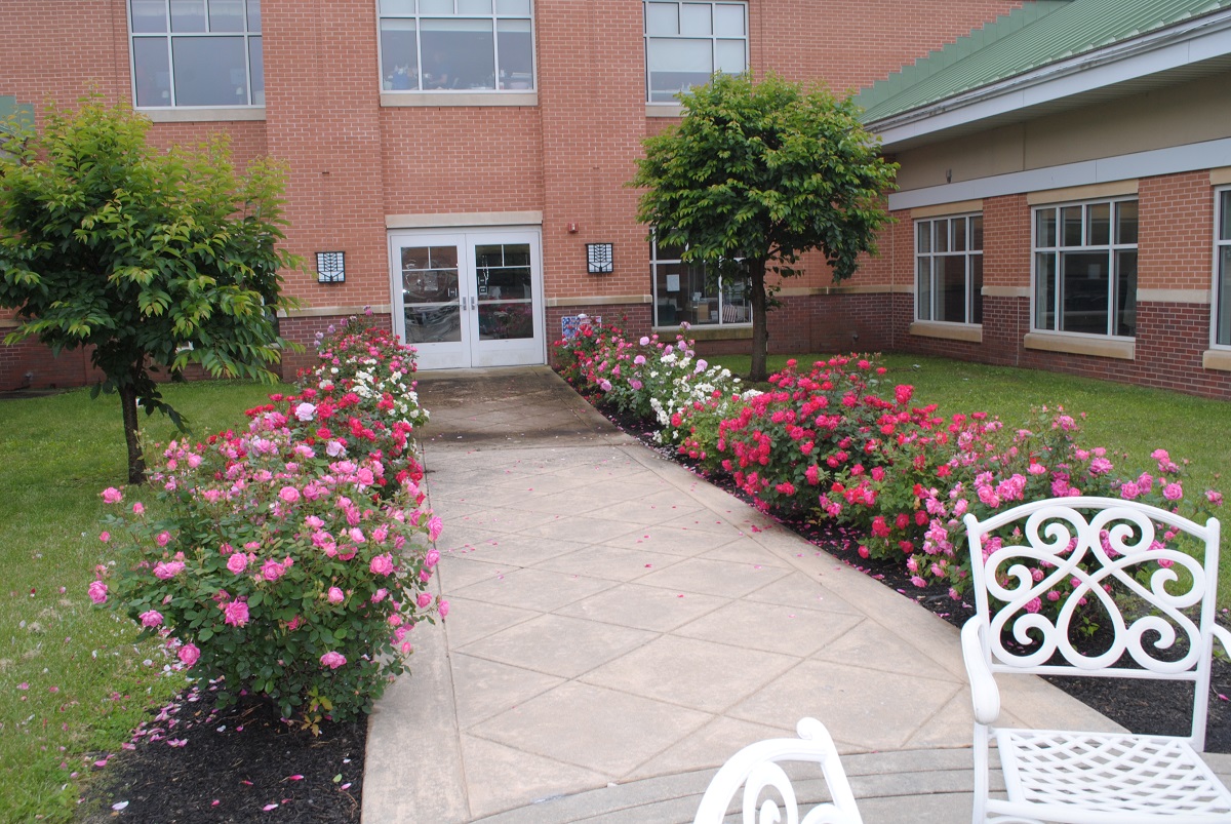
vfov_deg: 43.7
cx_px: 616
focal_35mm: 30
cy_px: 412
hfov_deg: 61.9
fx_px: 1027
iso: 160
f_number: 9
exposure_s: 1/200
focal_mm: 20
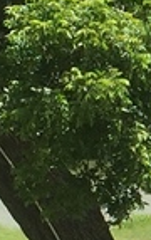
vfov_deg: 6.8
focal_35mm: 309
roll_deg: -4.4
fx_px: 2024
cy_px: 208
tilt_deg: -2.9
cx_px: 512
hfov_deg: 4.1
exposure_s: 1/1980
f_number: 2.2
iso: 32
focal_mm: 4.15
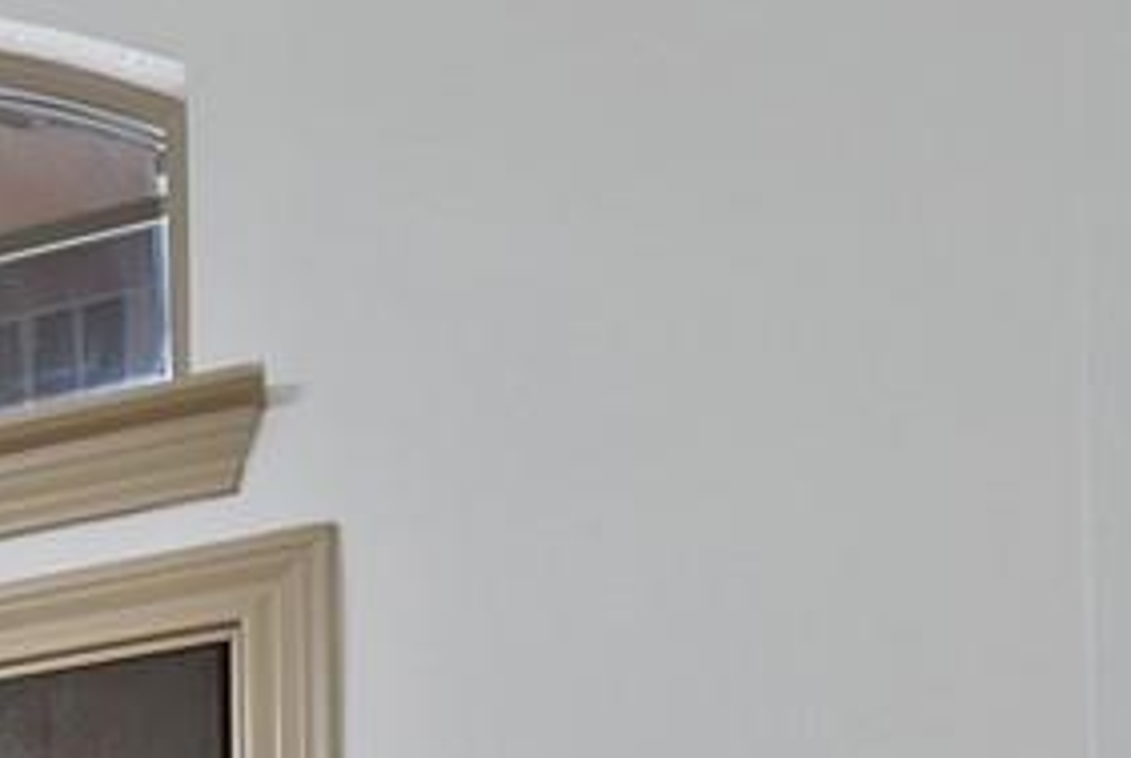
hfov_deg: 15.2
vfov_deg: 13.1
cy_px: 1684
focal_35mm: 85
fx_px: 2675
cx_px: -1516
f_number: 9
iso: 640
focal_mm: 12
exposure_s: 1/2.5
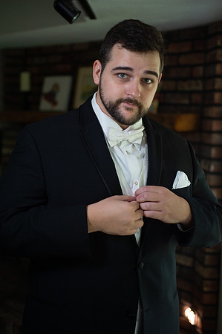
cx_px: 111
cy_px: 167
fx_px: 556
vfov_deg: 33.4
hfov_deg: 22.6
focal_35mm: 60
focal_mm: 60
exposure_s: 1/250
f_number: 2.8
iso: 1000
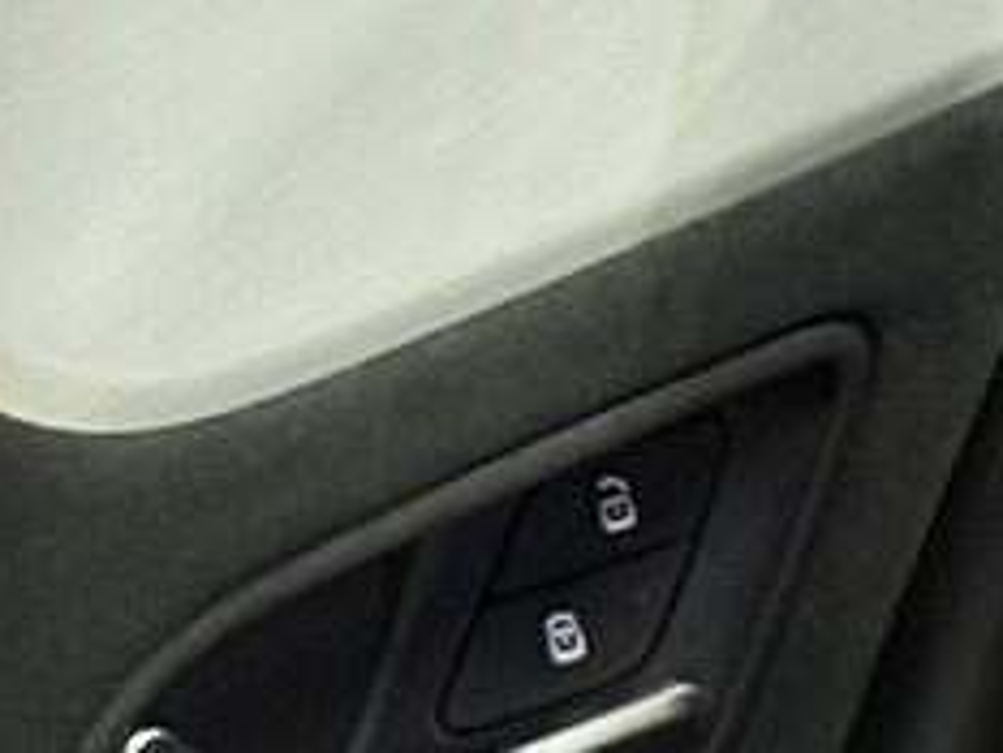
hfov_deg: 6.4
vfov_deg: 5.0
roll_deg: +8.2
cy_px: -224
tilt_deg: -18.5
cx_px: 2398
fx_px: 8610
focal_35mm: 297
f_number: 1.78
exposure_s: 1/40
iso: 500
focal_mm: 6.76
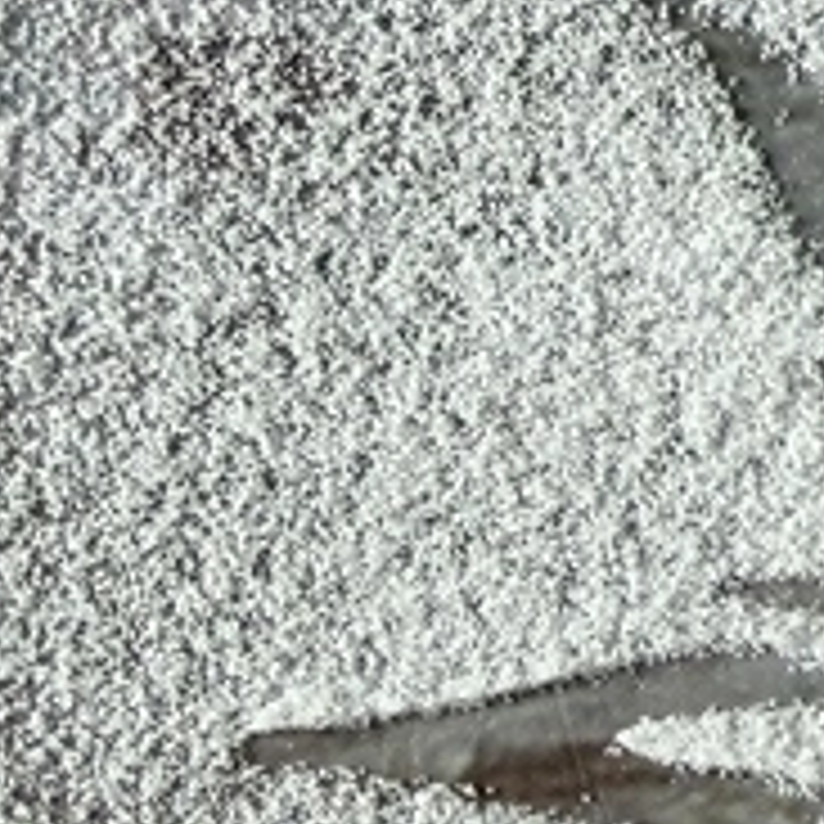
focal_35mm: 102
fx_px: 2747
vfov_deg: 16.8
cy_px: 752
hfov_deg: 14.9
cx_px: 1472
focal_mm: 2.22
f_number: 2.2
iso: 50
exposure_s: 1/121
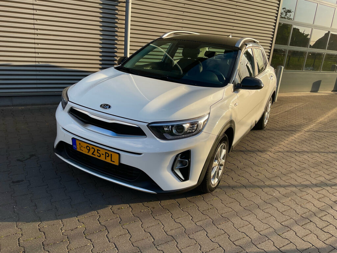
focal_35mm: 29
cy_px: 126
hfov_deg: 61.7
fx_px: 282
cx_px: 168
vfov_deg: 48.2
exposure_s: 1/666
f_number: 1.8
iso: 16
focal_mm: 3
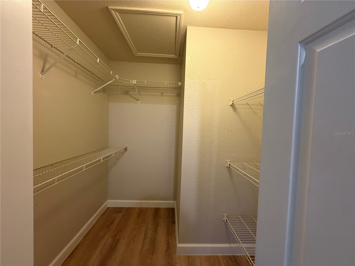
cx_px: 178
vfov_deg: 85.7
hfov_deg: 102.1
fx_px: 144
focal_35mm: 14
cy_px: 133
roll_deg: -1.7
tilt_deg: -2.3
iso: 250
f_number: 2.2
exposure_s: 1/60
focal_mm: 2.22
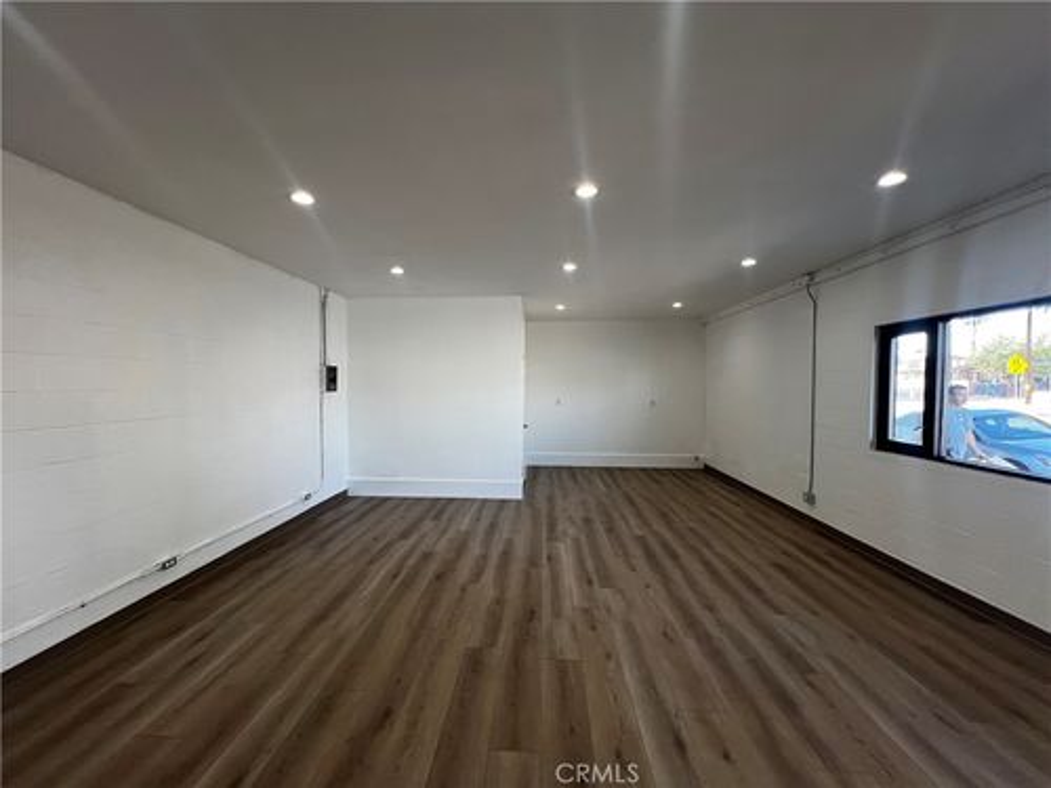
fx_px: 395
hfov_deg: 106.2
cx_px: 526
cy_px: 394
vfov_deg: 89.9
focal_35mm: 13
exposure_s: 1/120
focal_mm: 1.57
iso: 100
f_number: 1.8
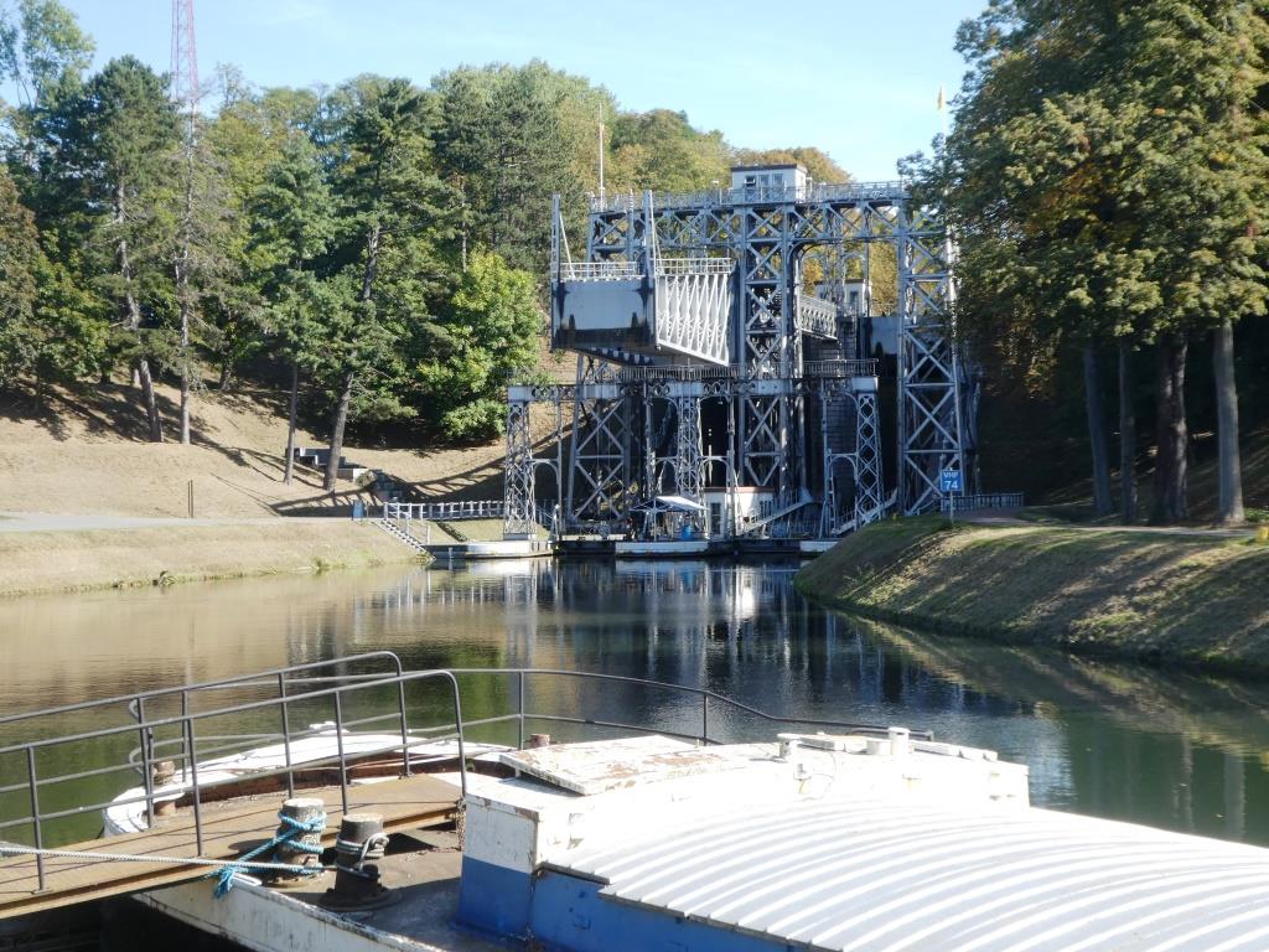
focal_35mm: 61
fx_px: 2236
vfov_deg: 24.0
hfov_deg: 31.7
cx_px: 634
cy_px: 476
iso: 80
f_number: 4.3
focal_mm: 10.9
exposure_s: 1/200
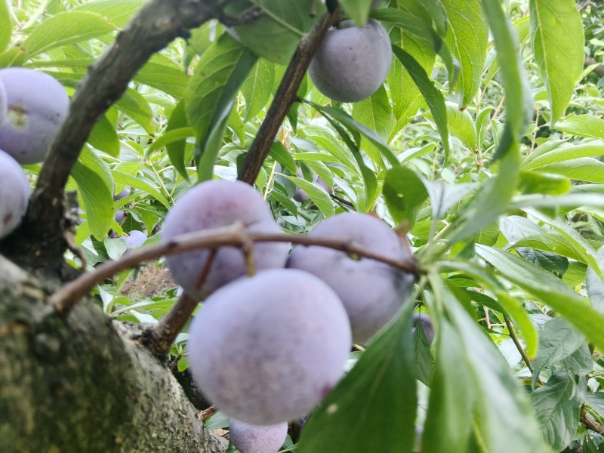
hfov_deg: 65.3
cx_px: 302
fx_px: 471
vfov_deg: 51.4
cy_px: 226
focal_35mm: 27
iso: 250
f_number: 1.8
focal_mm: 3.96
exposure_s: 1/100
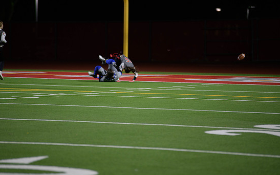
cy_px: 86
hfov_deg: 9.7
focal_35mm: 216
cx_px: 139
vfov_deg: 6.1
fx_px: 1648
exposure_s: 1/200
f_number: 2.8
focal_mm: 200
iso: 800
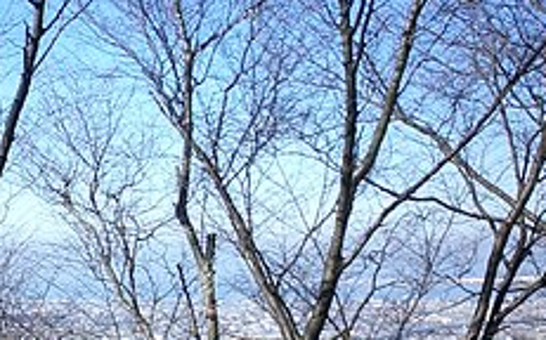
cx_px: 147
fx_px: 1294
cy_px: 260
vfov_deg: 14.9
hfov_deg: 23.6
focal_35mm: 87
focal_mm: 5.6
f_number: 3.5
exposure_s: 1/800
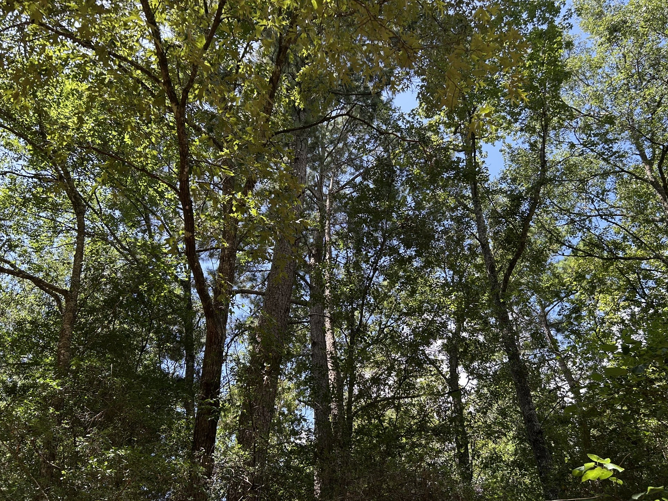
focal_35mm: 28
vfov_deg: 49.7
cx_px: 358
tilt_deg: +42.0
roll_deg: +3.1
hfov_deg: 63.4
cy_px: 241
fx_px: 540
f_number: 1.5
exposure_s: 1/509
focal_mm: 5.7
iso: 50
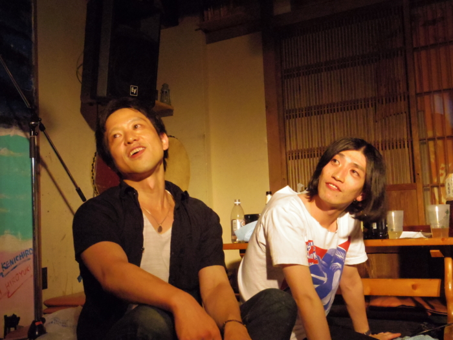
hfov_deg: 42.9
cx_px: 226
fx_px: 576
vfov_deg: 32.9
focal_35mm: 44
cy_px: 170
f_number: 4.5
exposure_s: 1/100
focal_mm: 8
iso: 3200
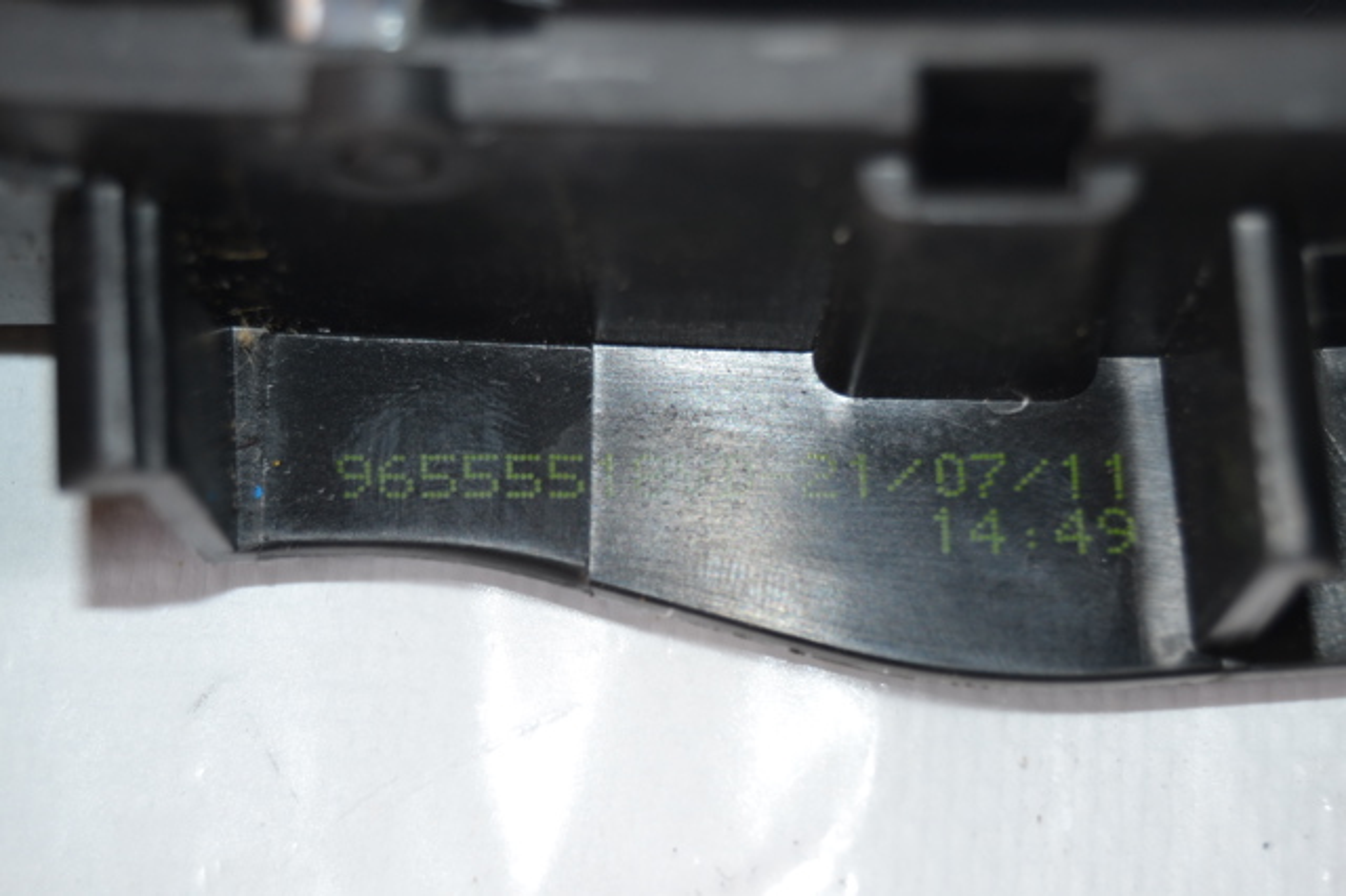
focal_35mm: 82
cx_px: 673
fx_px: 3083
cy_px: 448
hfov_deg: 24.6
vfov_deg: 16.5
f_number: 5.6
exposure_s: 1/60
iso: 220
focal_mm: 55
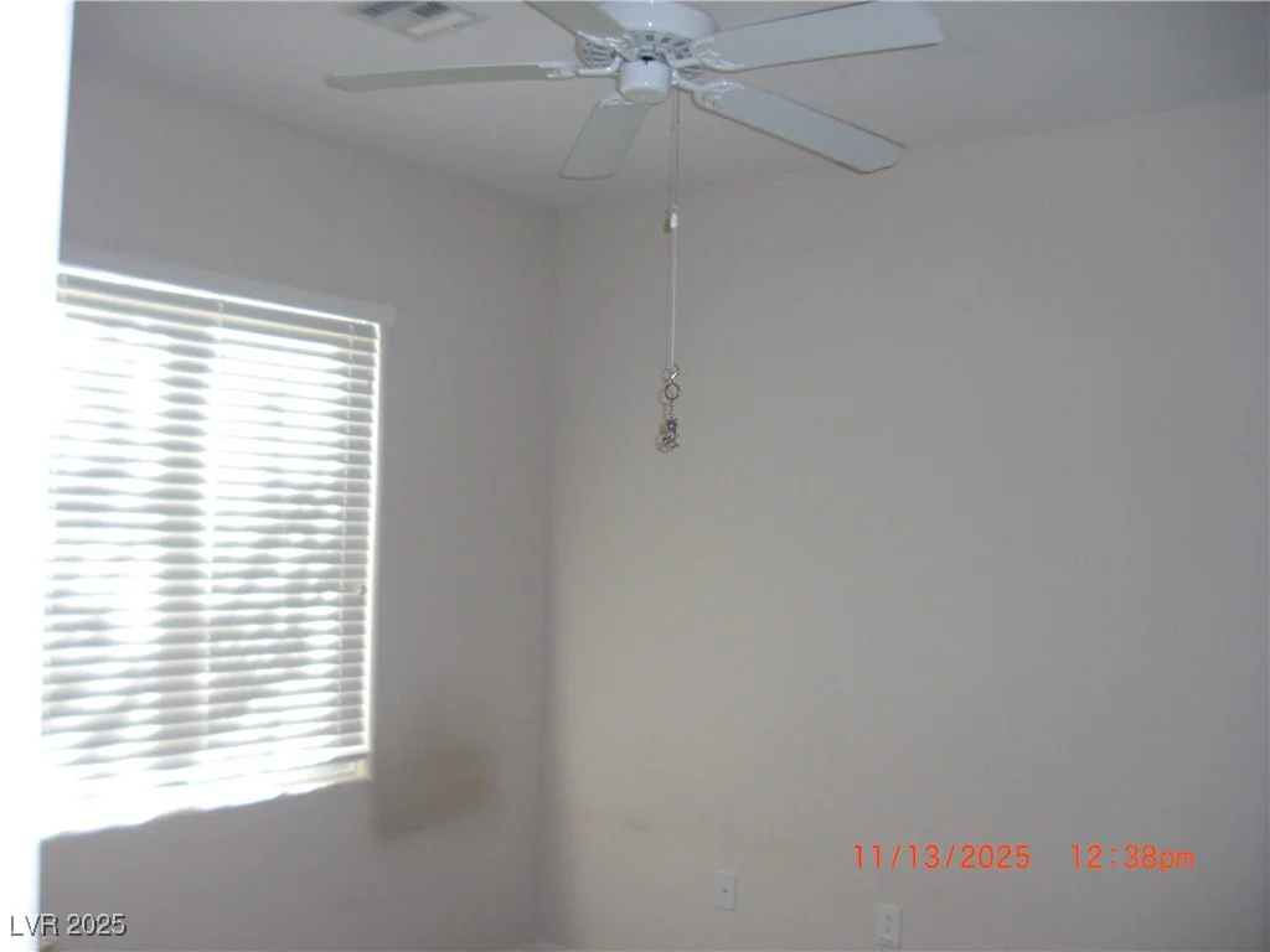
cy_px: 476
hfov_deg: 51.4
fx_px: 1321
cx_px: 635
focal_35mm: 36
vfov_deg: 39.7
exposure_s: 1/80
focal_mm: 6.3
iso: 200
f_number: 2.8
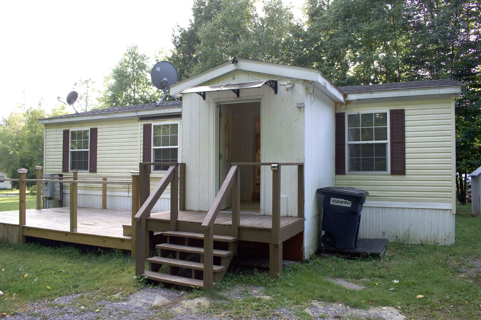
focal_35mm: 27
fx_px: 361
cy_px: 160
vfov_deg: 47.9
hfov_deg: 67.4
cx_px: 240
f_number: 5
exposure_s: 1/250
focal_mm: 18
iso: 400
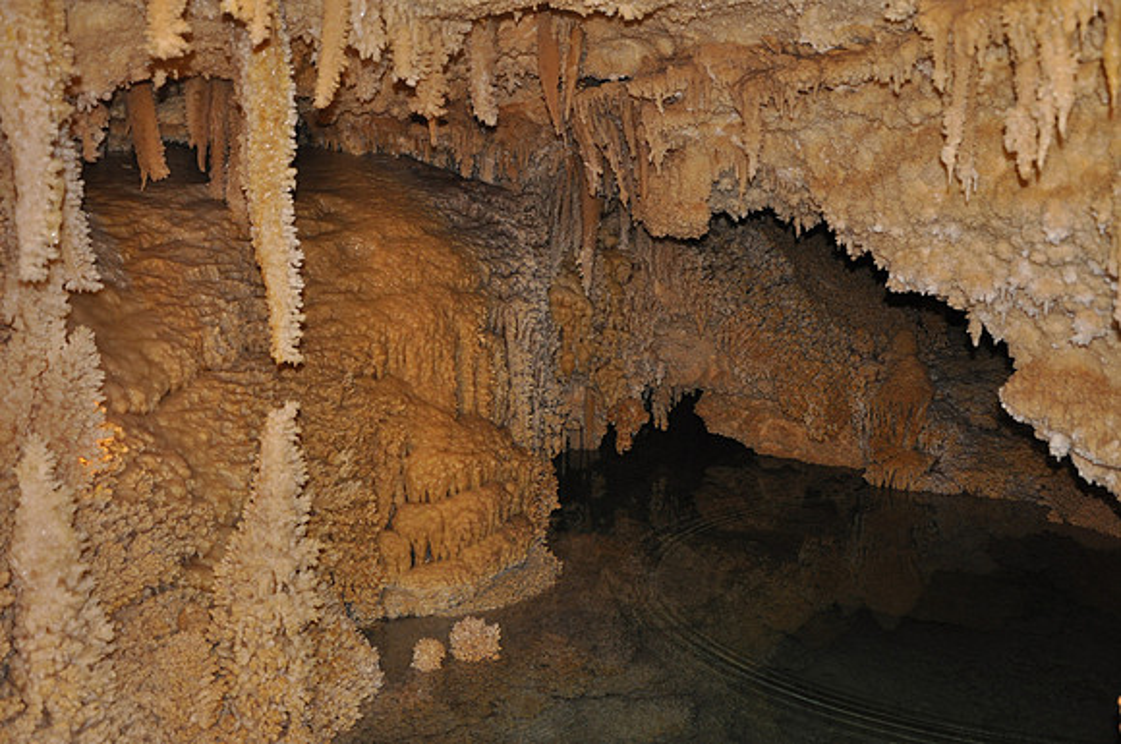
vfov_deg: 31.8
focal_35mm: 42
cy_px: 372
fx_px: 1306
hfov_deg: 46.5
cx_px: 560
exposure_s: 1/60
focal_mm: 28
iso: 800
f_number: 4
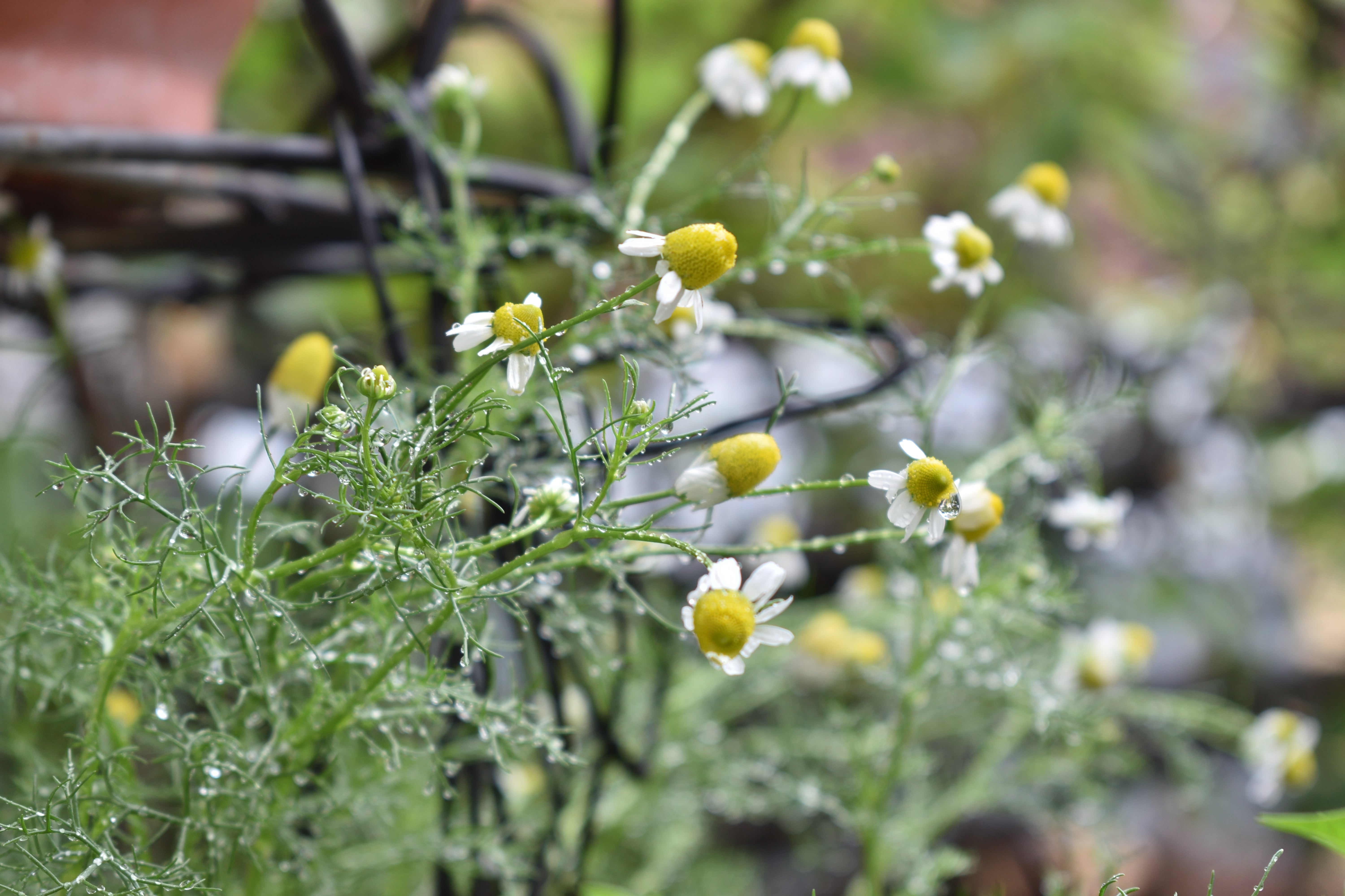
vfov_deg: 16.6
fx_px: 3082
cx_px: 672
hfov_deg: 24.6
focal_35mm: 82
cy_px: 448
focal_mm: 55
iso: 100
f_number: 6.3
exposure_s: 1/125
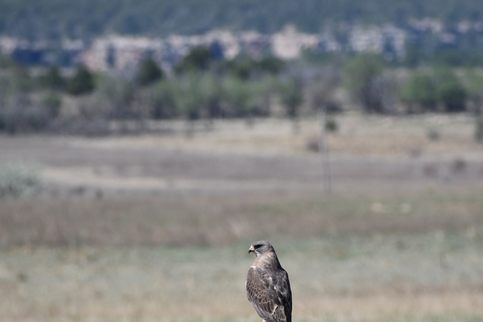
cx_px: 292
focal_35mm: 806
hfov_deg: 2.6
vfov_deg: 1.7
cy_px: 196
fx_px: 10812
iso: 200
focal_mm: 300
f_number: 7.1
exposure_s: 1/800
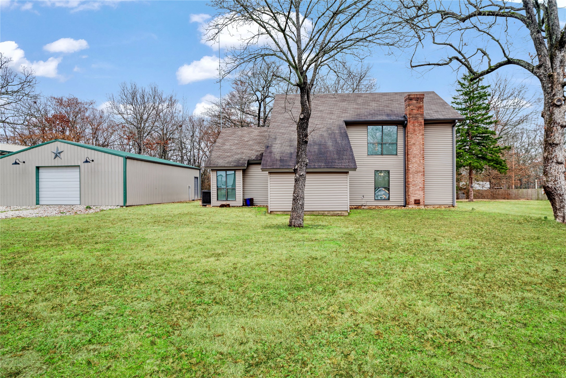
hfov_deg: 81.2
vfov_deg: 59.5
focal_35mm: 21
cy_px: 189
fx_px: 330
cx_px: 283
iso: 100
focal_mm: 21
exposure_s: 1/5
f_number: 7.1
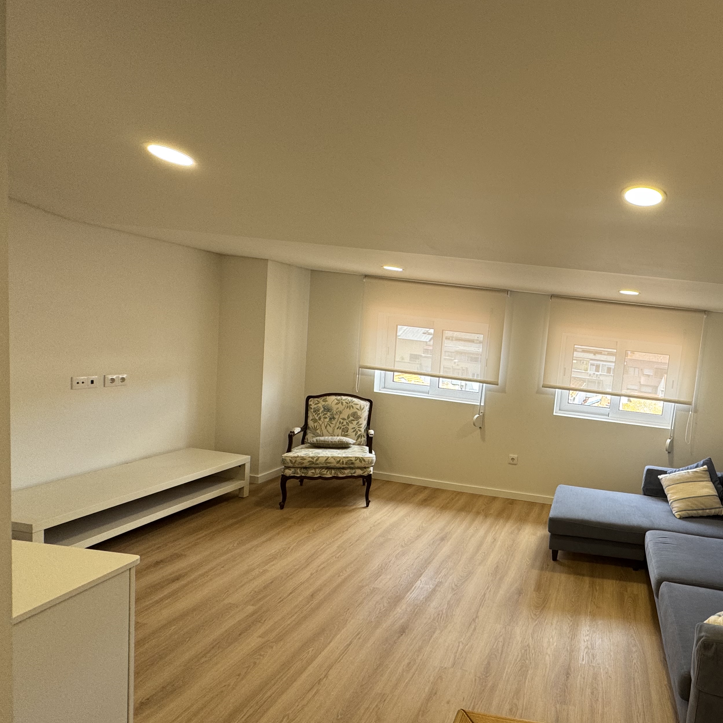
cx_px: 575
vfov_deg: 74.7
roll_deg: -5.3
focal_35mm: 20
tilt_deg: -5.2
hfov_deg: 68.0
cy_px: 386
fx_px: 473
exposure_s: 1/100
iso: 80
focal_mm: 2.22
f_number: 2.2
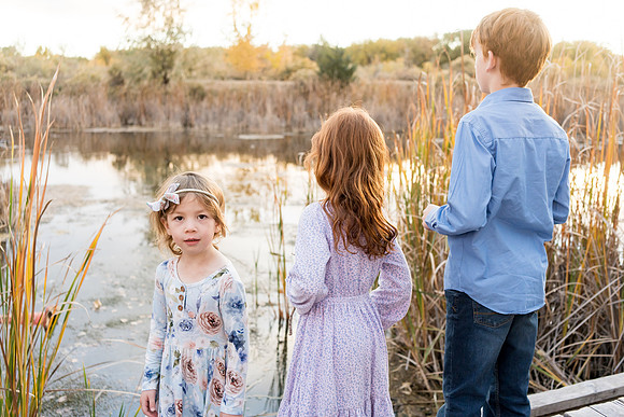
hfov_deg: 54.4
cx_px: 312
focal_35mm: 35
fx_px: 607
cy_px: 208
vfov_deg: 37.9
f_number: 3.5
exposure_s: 1/250
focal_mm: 35
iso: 1250
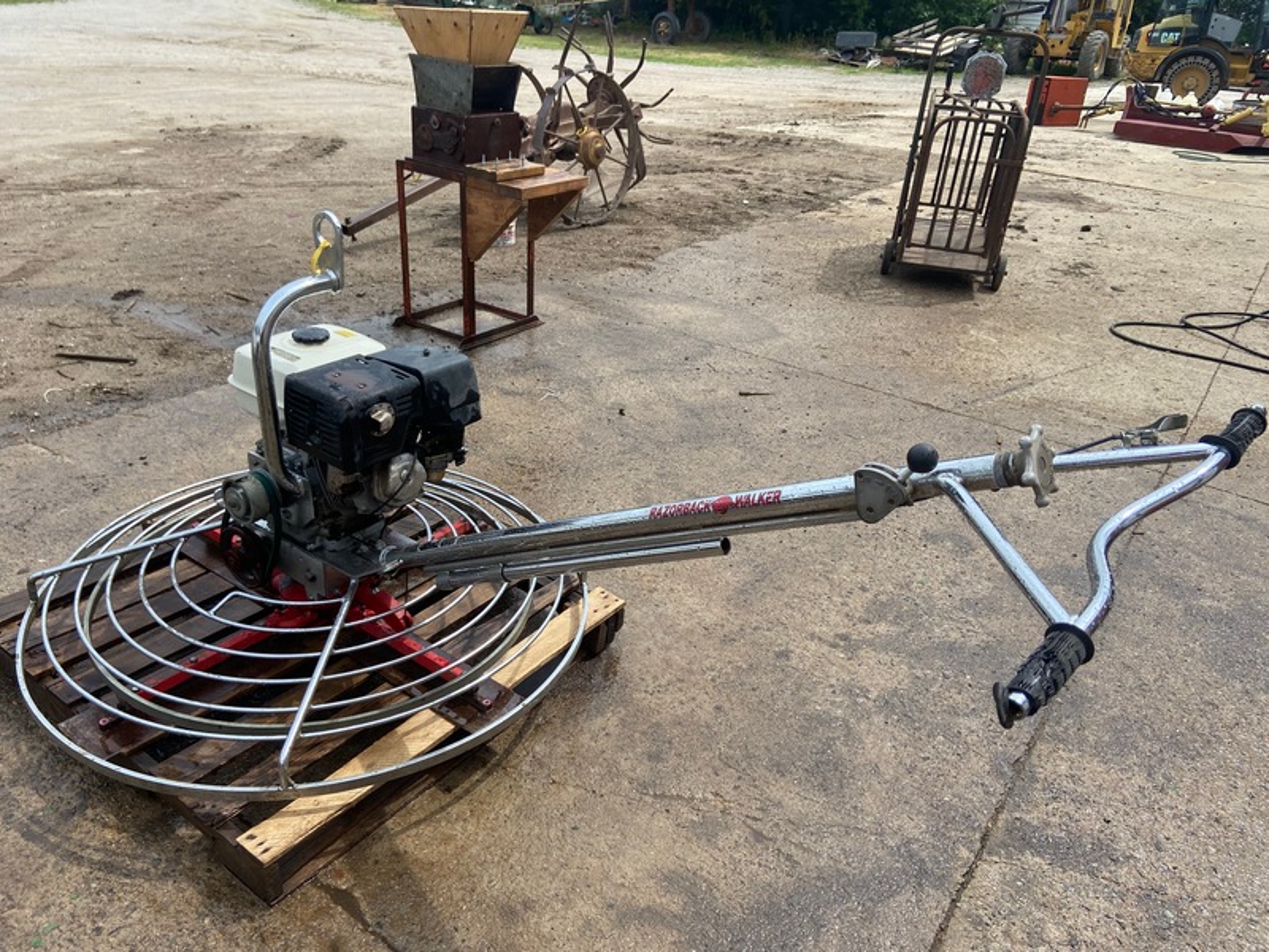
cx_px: 634
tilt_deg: -28.9
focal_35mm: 26
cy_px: 476
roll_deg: -4.7
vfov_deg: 53.1
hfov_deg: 67.3
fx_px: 953
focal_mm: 4.25
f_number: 1.8
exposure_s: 1/1927
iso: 32
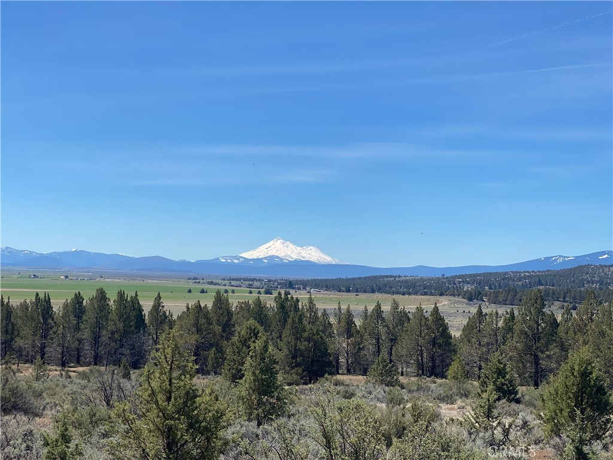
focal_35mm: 52
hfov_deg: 36.8
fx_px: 921
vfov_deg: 28.0
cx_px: 306
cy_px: 230
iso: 20
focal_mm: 6
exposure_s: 1/2083
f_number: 2
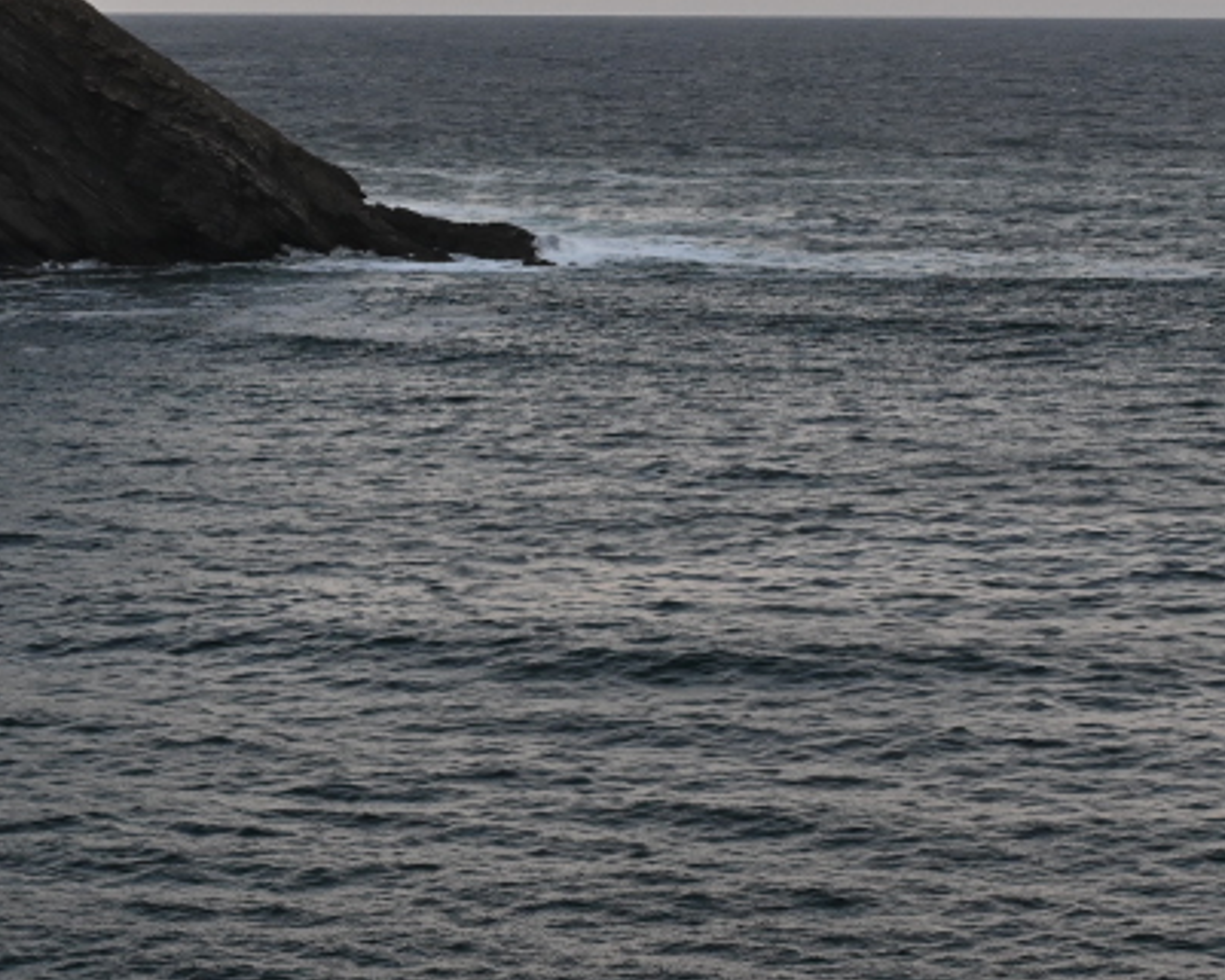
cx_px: 1042
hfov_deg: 15.0
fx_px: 4602
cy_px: 70
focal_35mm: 127
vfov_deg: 12.1
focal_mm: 33.5
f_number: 4
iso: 280
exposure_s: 1/250
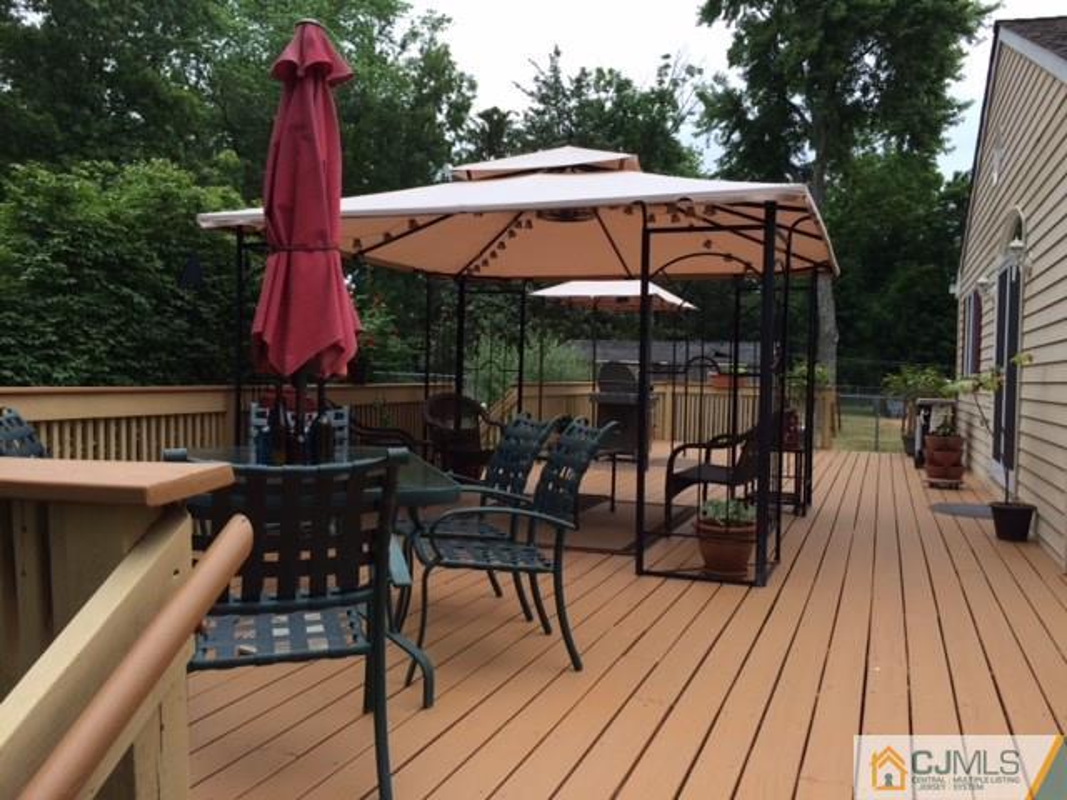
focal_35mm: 29
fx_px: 894
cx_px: 534
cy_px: 400
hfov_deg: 61.7
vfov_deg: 48.2
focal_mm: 4.15
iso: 32
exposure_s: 1/321
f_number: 2.2
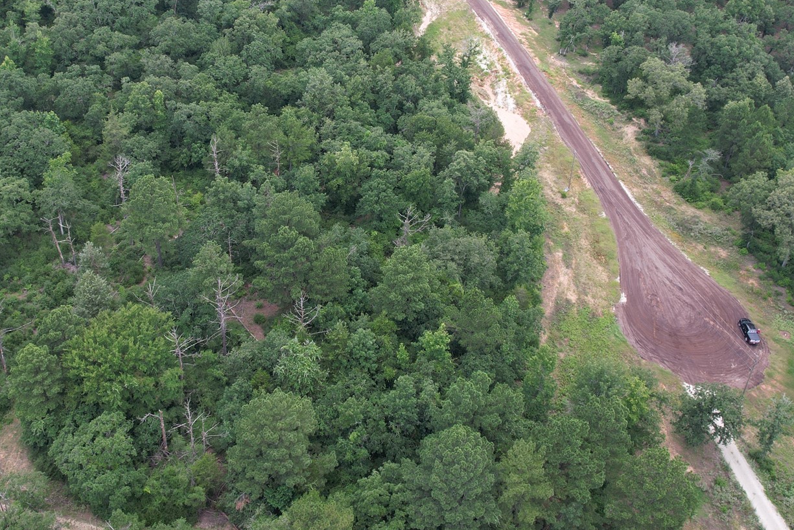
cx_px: 341
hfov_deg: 49.4
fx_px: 860
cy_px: 196
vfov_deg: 34.0
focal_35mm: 39
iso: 100
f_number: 2.8
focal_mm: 8.38
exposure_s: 1/400
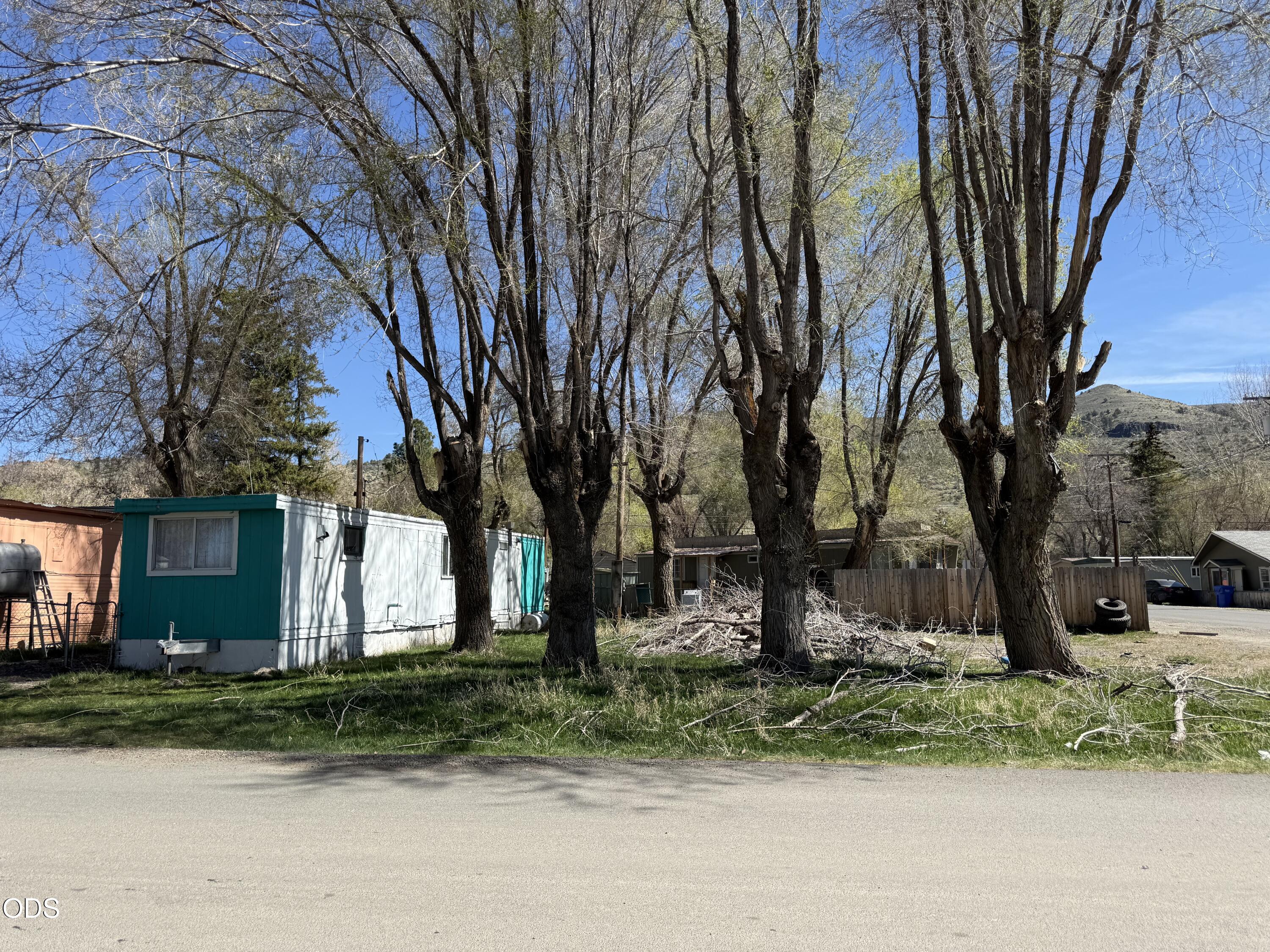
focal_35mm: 24
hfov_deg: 71.6
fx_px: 881
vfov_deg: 56.8
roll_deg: +0.7
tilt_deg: +7.4
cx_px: 635
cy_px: 476
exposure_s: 1/2907
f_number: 1.78
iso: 80
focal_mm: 6.76
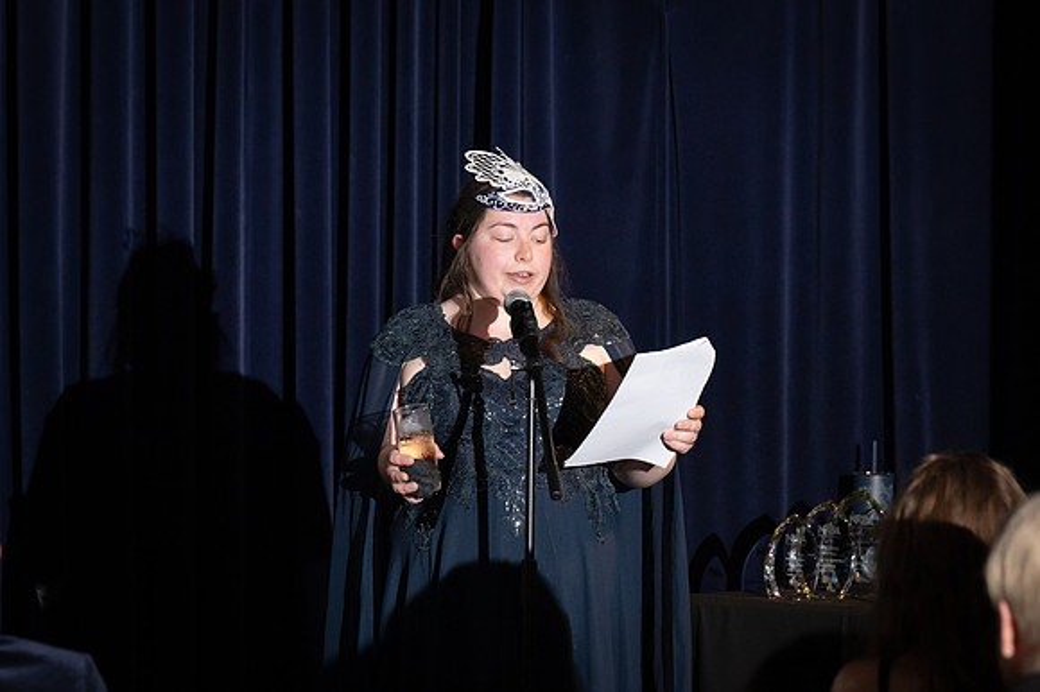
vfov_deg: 6.1
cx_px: 520
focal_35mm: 225
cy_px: 346
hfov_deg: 9.2
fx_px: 6496
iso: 2500
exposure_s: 1/200
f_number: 5
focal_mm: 150
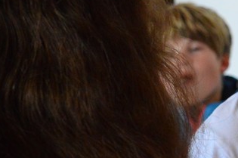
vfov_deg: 6.2
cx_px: 368
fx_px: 1450
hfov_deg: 9.1
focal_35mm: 220
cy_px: -7
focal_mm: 45
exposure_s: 1/200
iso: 3200
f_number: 5
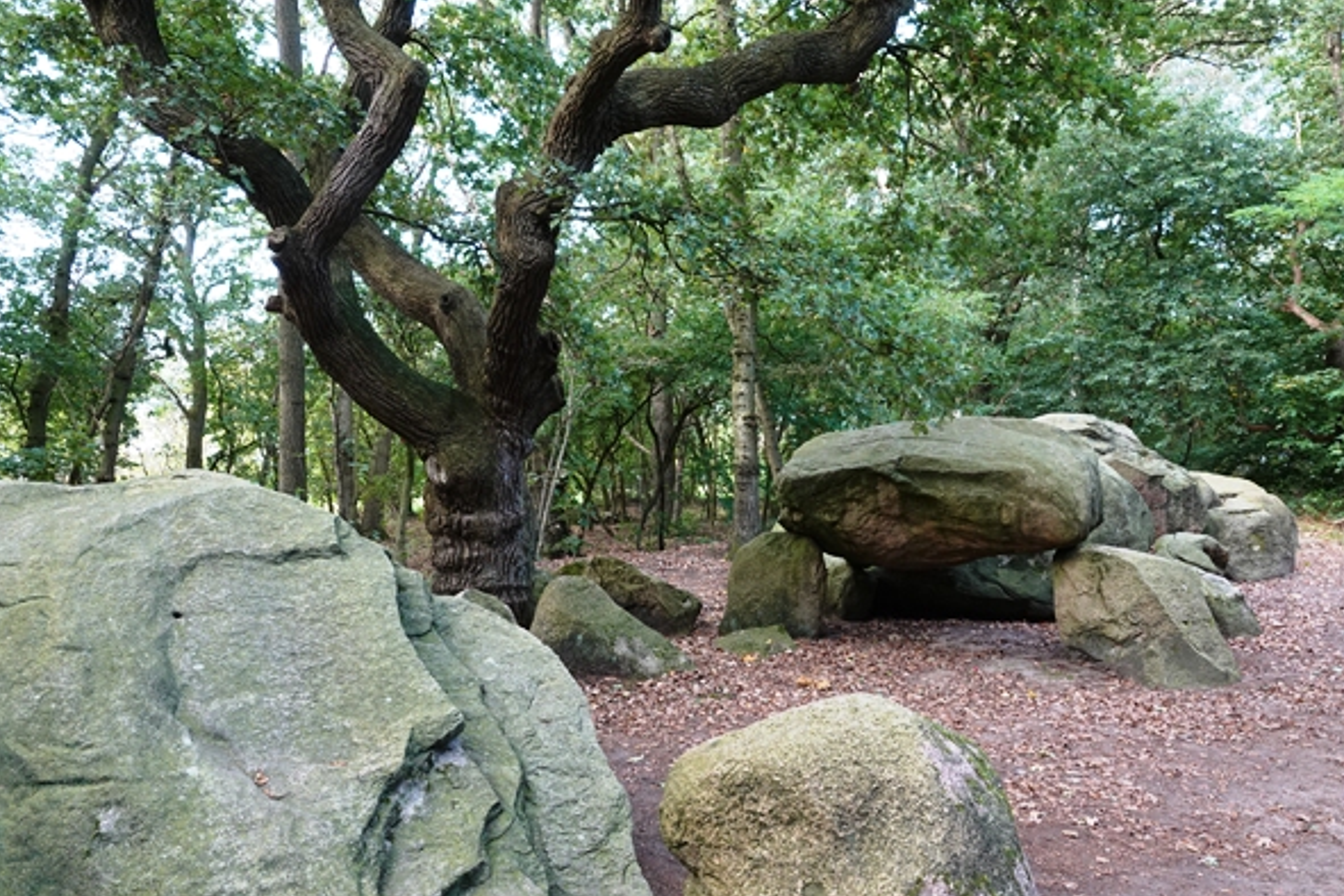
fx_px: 971
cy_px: 474
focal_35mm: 26
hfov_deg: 69.4
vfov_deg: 49.5
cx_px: 655
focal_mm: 8.8
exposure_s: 1/30
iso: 500
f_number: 8
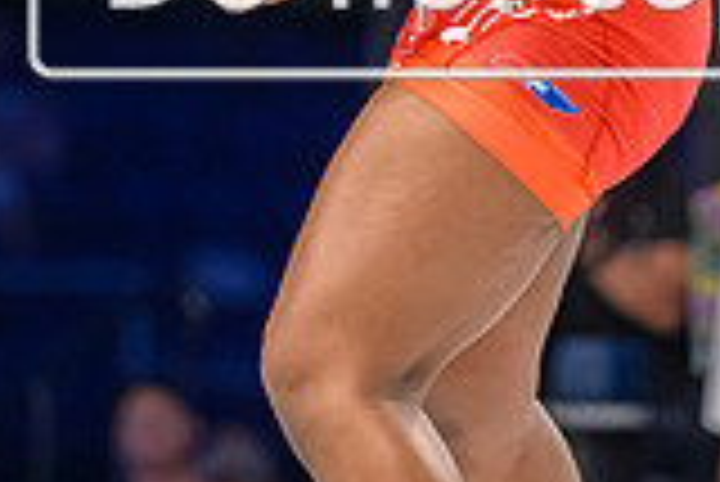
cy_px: -157
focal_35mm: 529
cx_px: 378
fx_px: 10589
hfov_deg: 3.9
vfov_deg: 2.6
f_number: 2.8
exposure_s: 1/800
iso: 5000
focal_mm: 125
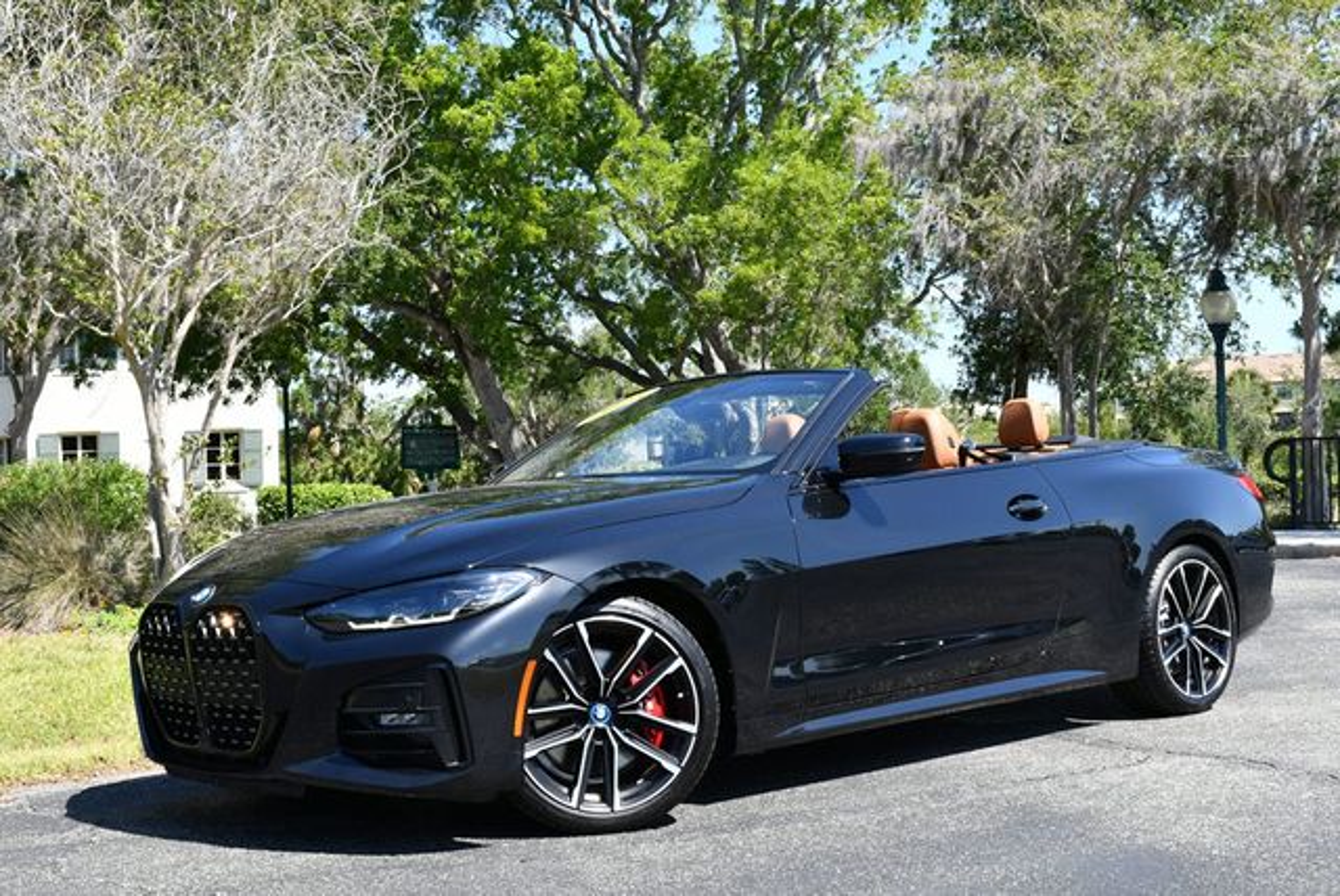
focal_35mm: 48
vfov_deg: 28.1
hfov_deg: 41.1
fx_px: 1788
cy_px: 448
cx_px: 670
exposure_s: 1/250
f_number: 8
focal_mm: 24
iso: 200
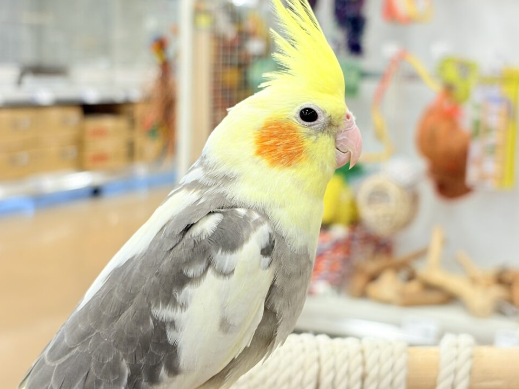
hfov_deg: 29.8
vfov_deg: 22.6
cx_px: 270
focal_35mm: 65
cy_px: 179
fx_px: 975
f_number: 1.6
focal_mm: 5.96
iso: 50
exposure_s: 1/50
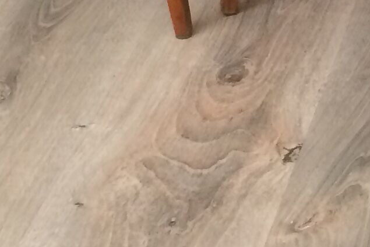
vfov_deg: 8.1
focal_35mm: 155
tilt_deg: -19.6
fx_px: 1593
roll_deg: -1.6
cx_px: 643
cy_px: -372
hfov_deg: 12.3
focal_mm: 4.15
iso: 80
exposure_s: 1/33
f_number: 2.2
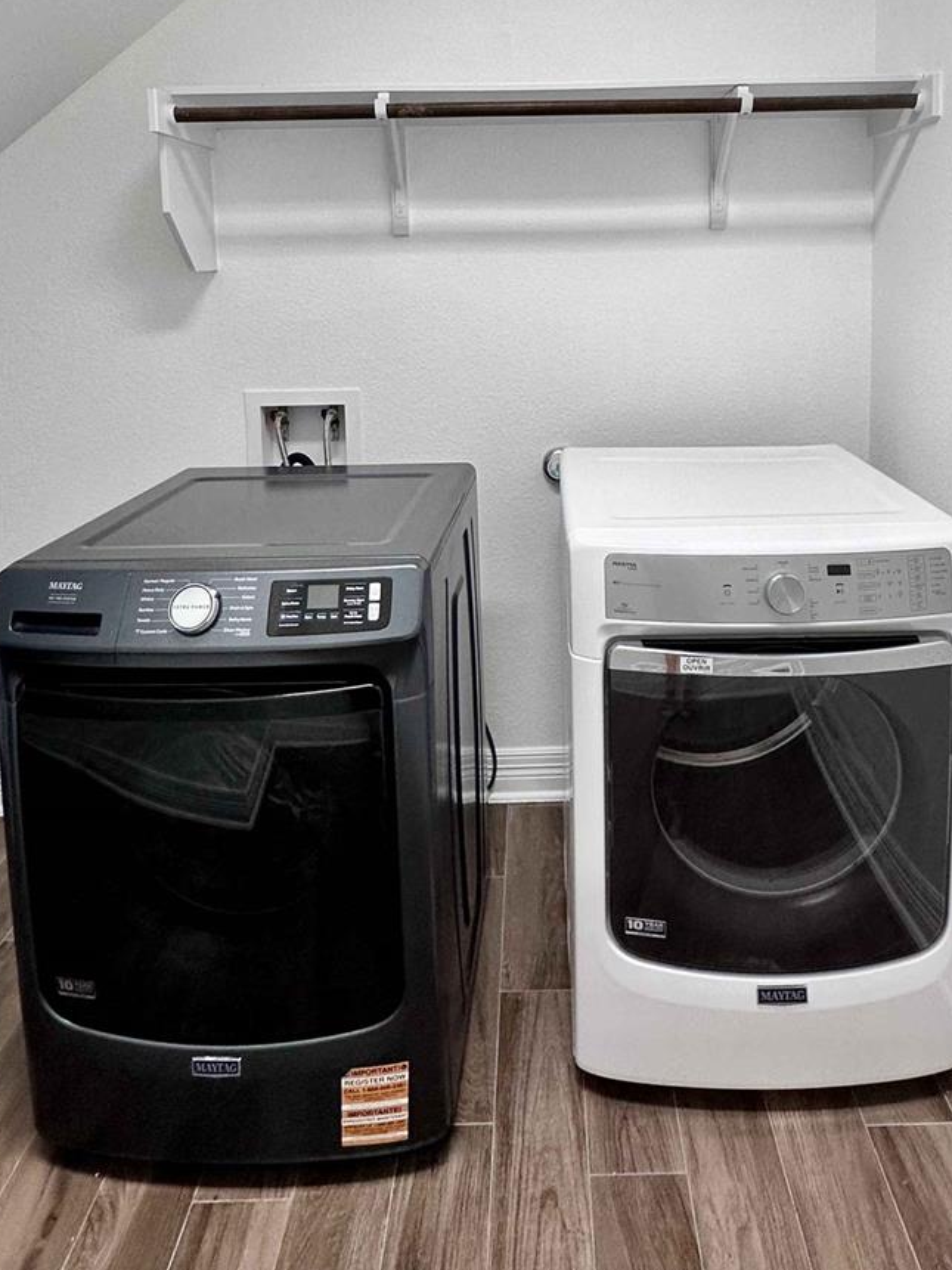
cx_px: 545
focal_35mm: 25
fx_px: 917
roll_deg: +0.4
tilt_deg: -4.7
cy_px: 335
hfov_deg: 54.7
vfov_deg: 65.6
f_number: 2.2
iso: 160
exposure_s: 1/120
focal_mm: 2.22
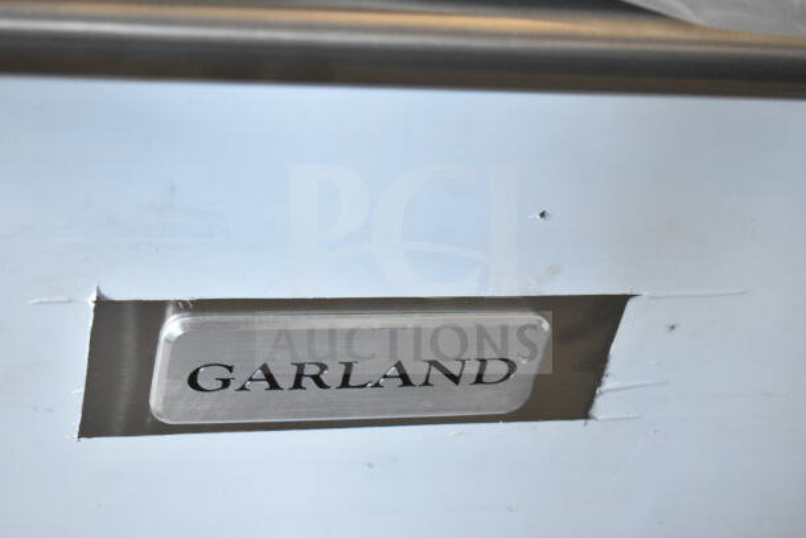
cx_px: 403
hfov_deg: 24.6
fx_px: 1847
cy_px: 269
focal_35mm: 82
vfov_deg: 16.6
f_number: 5.6
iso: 3600
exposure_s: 1/100
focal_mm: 55
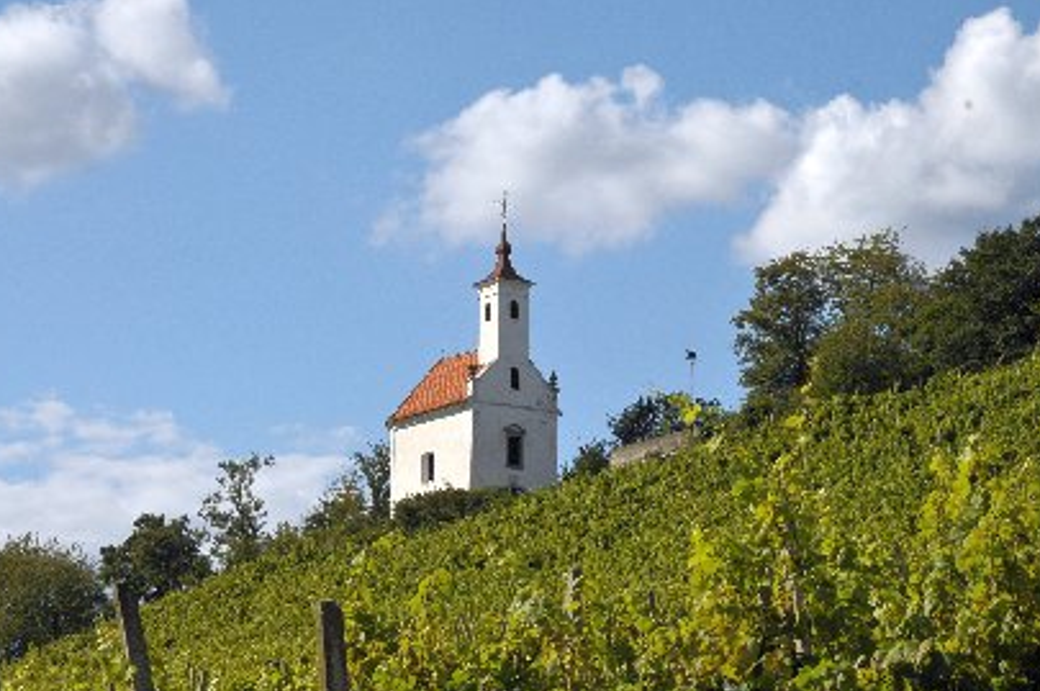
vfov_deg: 9.7
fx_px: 4055
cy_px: 375
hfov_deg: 14.6
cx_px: 499
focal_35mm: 141
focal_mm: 85
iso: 400
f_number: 13
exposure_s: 1/640
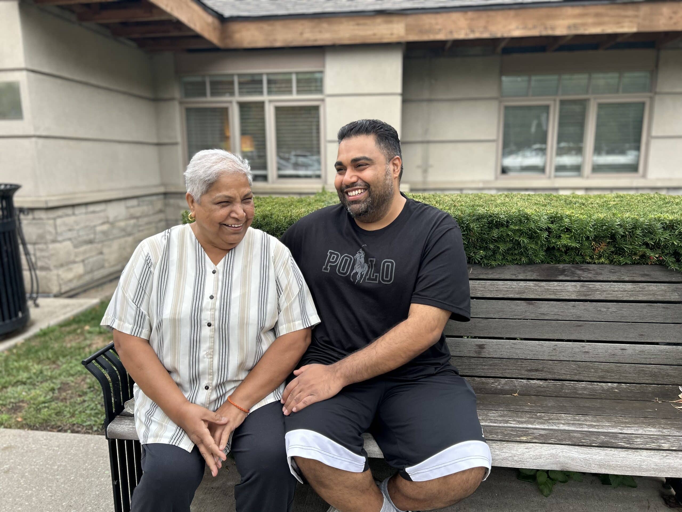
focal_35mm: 26
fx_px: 512
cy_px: 256
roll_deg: +0.1
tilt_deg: -10.4
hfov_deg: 67.3
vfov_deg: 53.1
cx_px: 341
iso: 50
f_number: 1.5
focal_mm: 5.7
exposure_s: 1/291
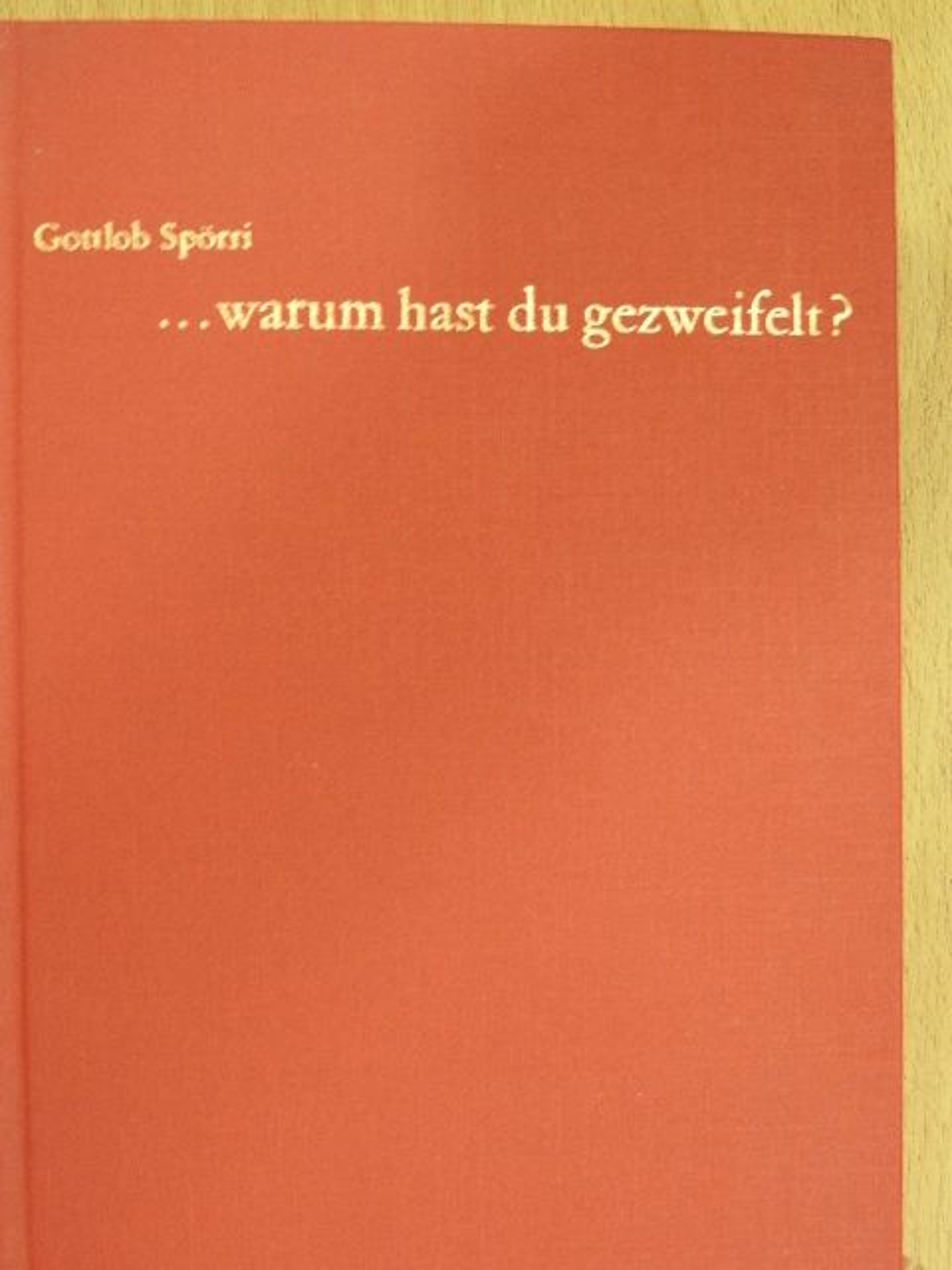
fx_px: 2200
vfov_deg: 32.2
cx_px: 476
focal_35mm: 60
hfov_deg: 24.4
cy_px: 635
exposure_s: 1/8
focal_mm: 10.7
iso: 450
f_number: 4.2
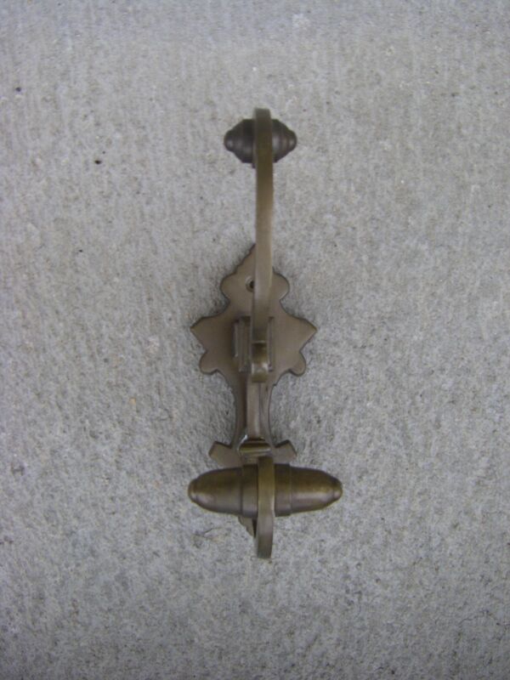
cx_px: 255
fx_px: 746
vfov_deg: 49.0
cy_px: 340
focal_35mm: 38
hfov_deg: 37.7
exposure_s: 1/50
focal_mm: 6.3
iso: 200
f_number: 3.5
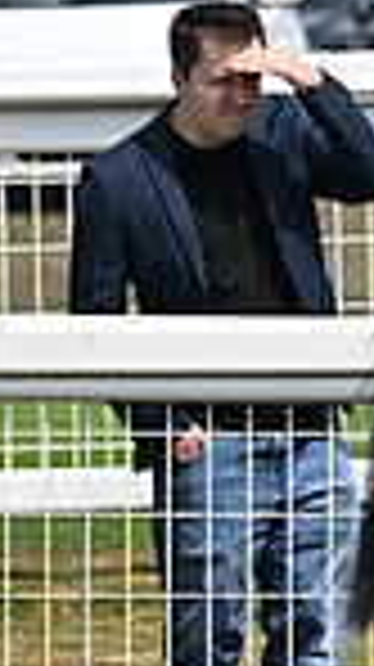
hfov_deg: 1.8
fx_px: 11645
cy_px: 268
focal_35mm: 659
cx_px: 1257
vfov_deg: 3.3
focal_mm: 160
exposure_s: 1/2500
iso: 400
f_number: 5.6
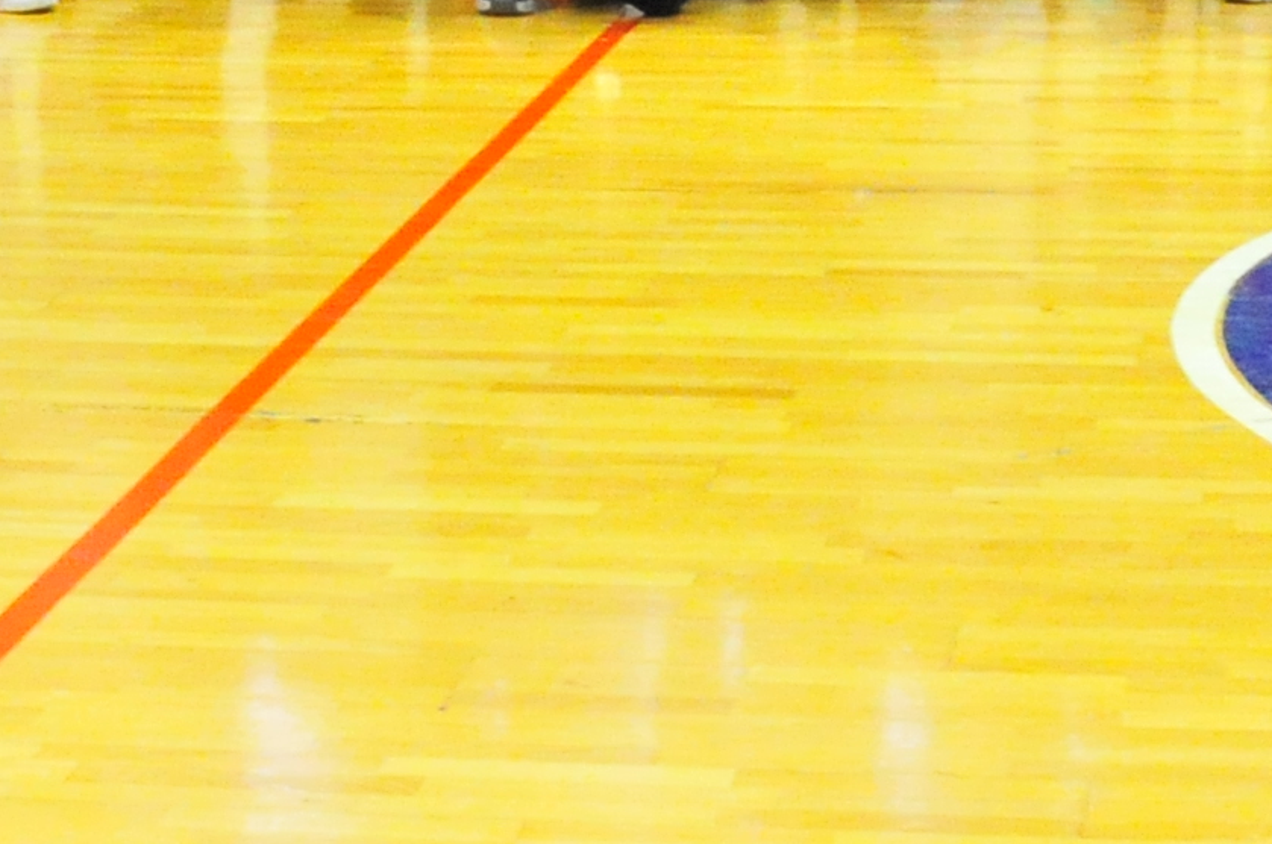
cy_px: -792
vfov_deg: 9.3
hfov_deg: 14.9
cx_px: 655
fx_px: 4869
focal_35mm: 138
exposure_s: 1/20
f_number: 5
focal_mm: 18
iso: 3200
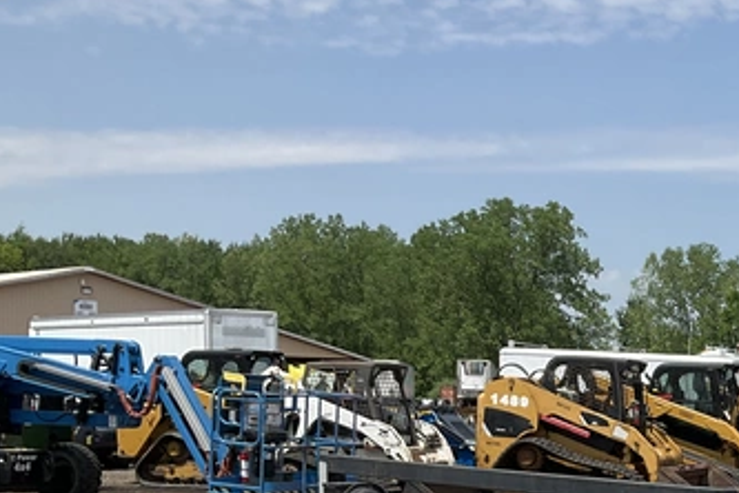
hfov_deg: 27.1
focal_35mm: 68
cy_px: 570
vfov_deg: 19.0
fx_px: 1396
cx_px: 823
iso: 25
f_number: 1.8
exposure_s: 1/1984
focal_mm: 3
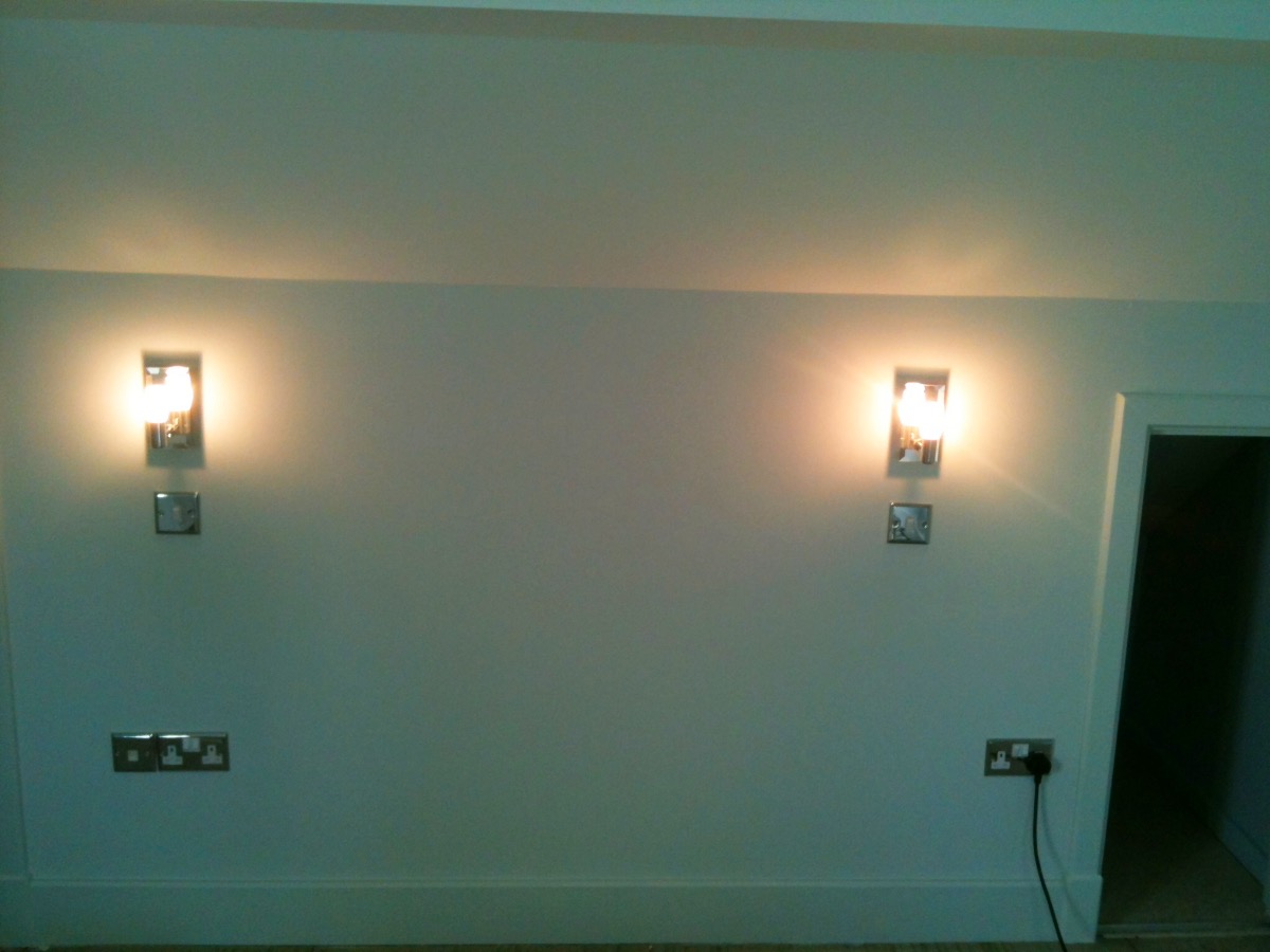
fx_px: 1284
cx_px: 635
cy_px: 476
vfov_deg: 40.7
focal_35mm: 35
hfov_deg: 52.6
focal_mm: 3.85
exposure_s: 1/17
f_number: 2.8
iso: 64
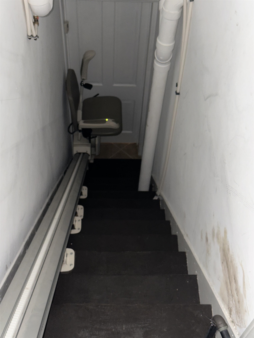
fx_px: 470
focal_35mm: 48
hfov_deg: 30.3
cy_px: 169
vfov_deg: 39.7
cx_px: 127
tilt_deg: -53.6
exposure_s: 1/4
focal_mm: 6.86
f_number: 1.78
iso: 80
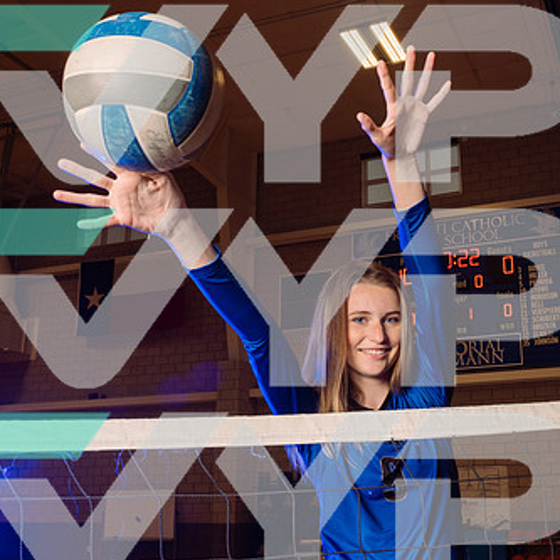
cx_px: 368
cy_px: 298
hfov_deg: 38.8
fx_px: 787
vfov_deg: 39.2
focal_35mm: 43
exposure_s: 1/200
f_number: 10
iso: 250
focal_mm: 29
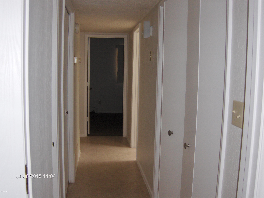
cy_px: 99
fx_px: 267
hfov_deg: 52.6
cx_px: 132
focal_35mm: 35
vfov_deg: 40.8
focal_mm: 7.5
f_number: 2.8
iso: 100
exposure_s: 1/60
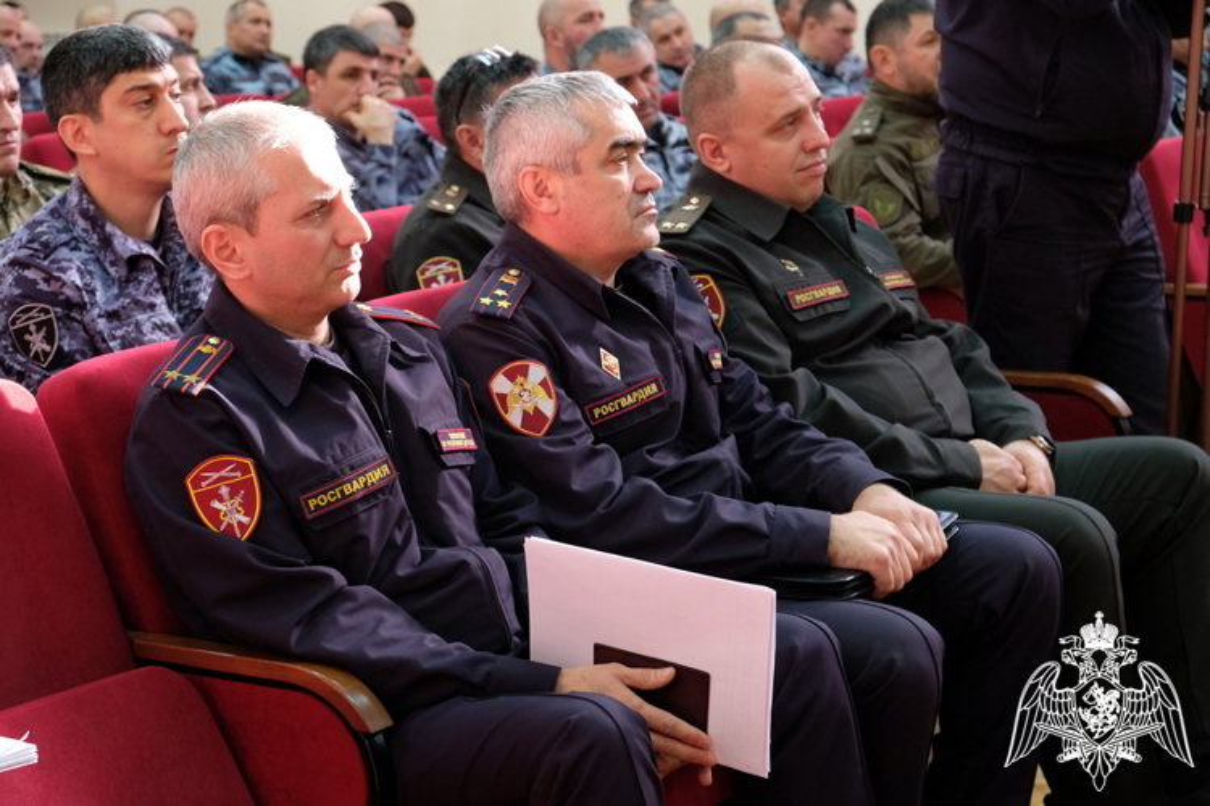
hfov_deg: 27.7
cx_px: 605
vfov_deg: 18.7
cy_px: 403
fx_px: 2453
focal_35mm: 73
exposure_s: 1/50
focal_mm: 48.4
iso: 2500
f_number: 5.6
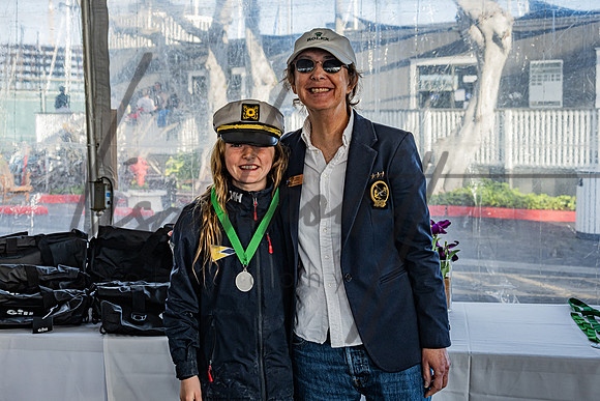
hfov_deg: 37.3
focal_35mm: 53
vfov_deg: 25.4
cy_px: 161
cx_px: 256
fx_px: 888
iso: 200
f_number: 5.3
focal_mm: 43
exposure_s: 1/250
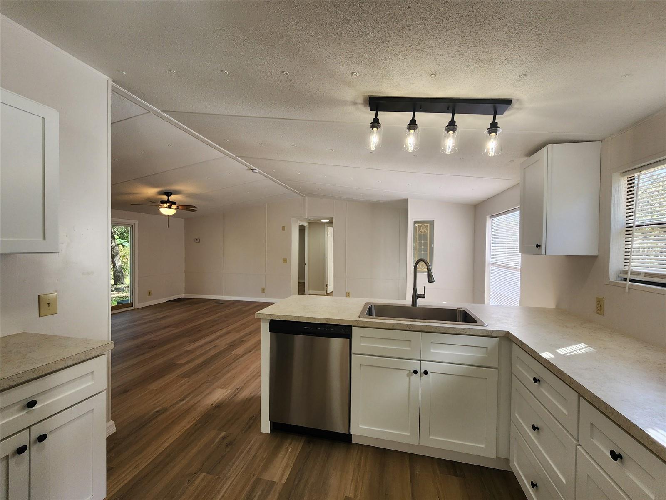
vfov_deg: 89.9
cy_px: 250
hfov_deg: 106.2
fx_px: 250
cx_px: 333
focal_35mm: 13
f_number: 2.2
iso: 80
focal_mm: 2.2
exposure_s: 1/120
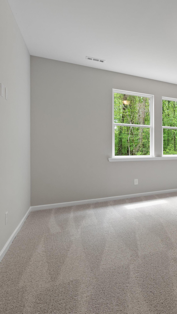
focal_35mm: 24
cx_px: 221
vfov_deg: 76.3
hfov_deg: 35.4
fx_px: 200
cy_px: 155
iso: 320
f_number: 8
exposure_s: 1/1.67
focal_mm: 10
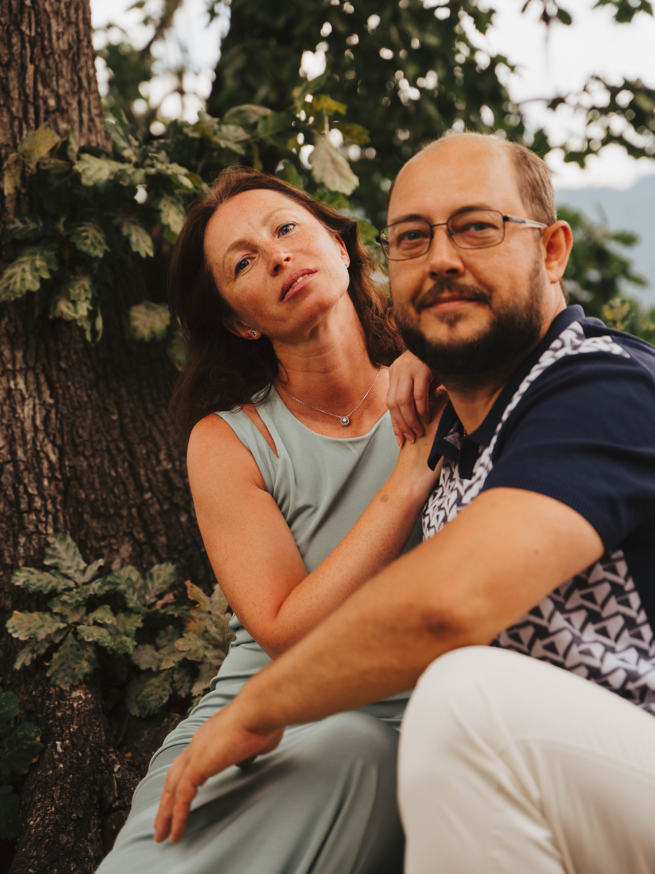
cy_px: 411
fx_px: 2069
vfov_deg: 23.8
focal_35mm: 82
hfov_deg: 18.0
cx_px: 330
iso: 100
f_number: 3.5
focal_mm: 75
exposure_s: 1/320
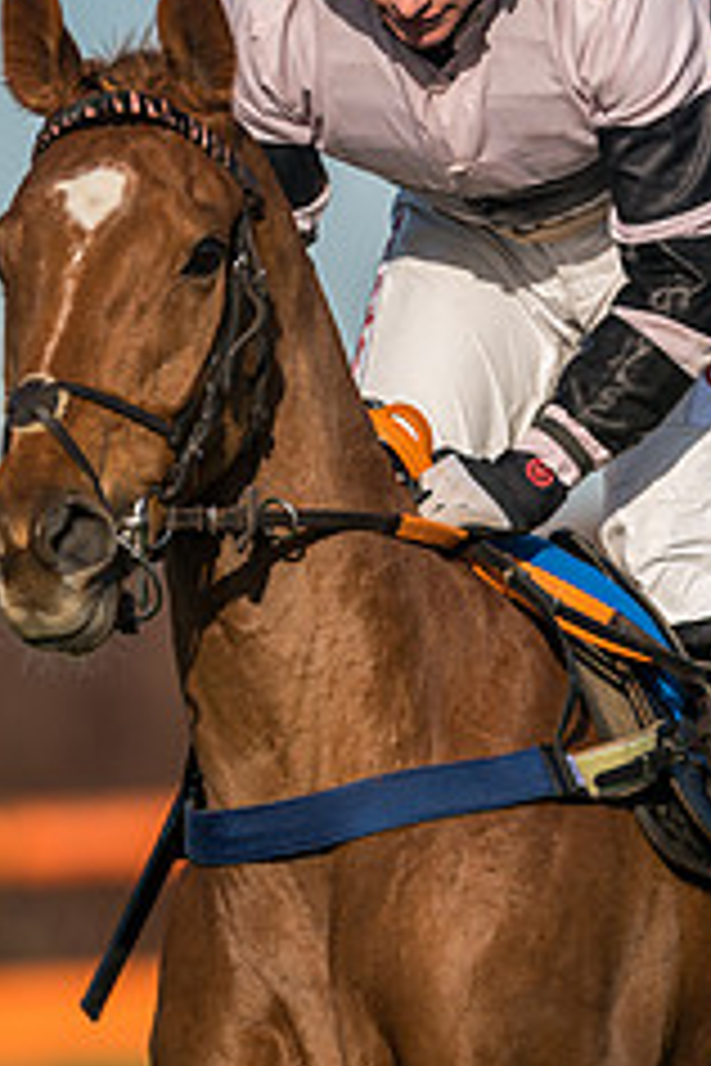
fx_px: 22513
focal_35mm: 760
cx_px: 374
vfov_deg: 2.7
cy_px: 369
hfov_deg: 1.8
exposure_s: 1/2000
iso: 100
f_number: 5
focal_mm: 400
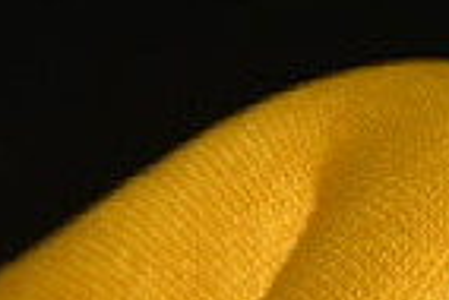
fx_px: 7129
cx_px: -1192
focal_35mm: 571
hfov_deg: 3.5
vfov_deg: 2.4
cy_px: 1071
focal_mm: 50
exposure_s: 1/60
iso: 160
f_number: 6.3
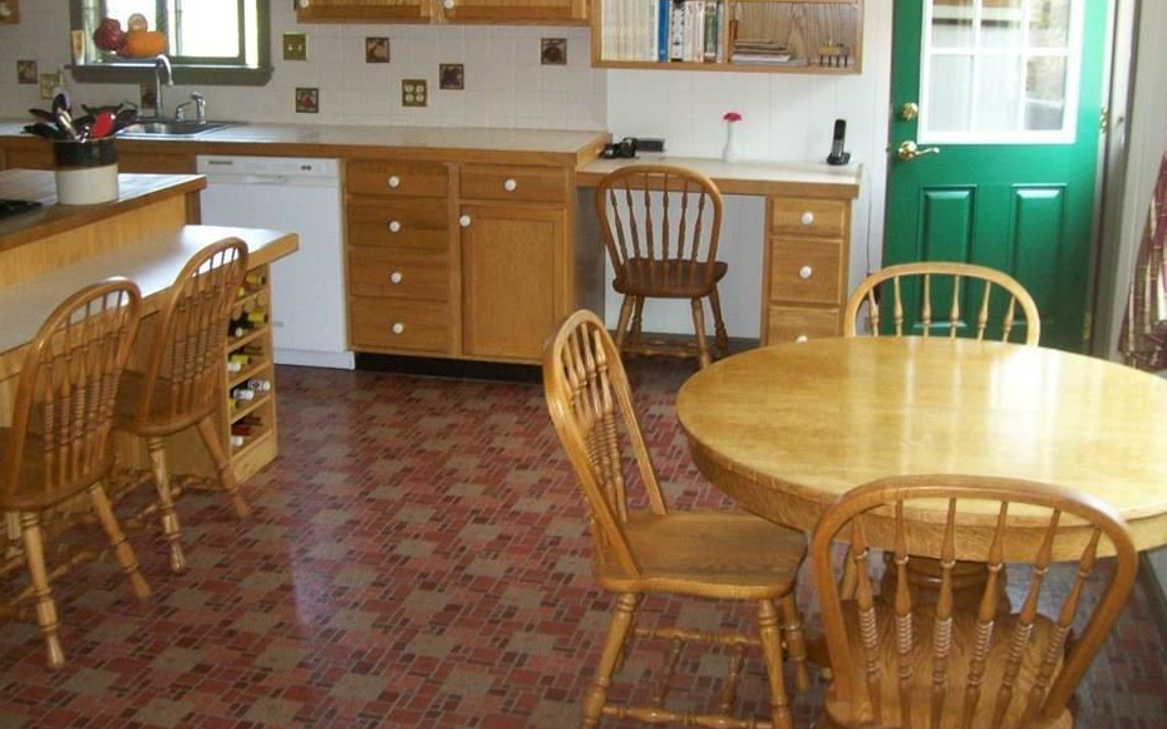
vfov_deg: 30.4
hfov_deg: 47.2
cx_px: 537
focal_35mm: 42
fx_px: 1336
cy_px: 284
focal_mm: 6
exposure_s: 1/64
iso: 200
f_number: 2.7
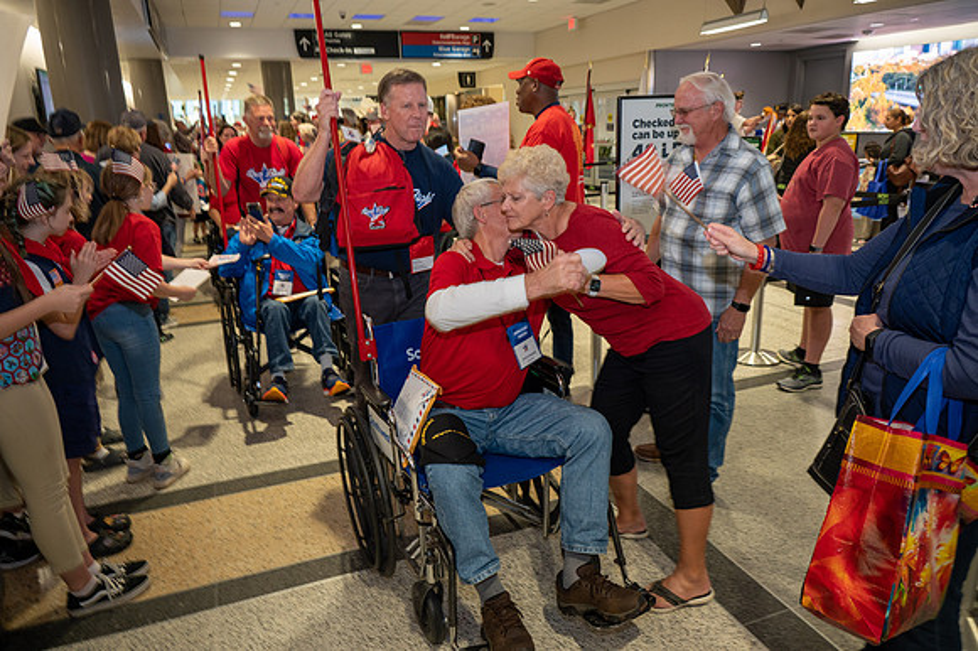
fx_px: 706
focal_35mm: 26
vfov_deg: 49.5
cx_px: 489
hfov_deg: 69.4
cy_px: 326
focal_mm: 26
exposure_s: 1/40
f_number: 4.5
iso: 1250
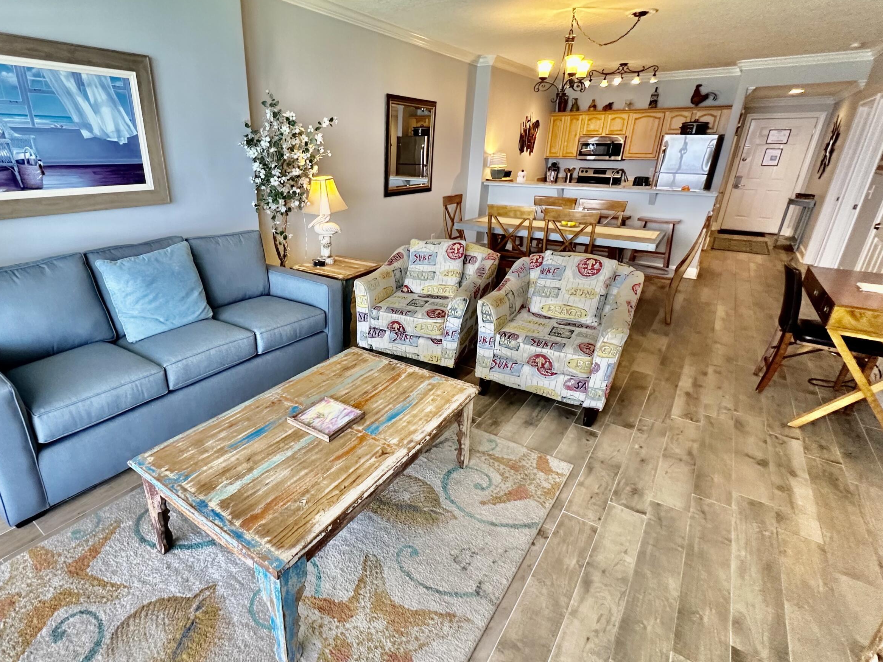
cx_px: 364
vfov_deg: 71.6
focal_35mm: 18
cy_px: 331
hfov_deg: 86.9
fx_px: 459
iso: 320
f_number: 2.2
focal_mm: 2.22
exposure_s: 1/120
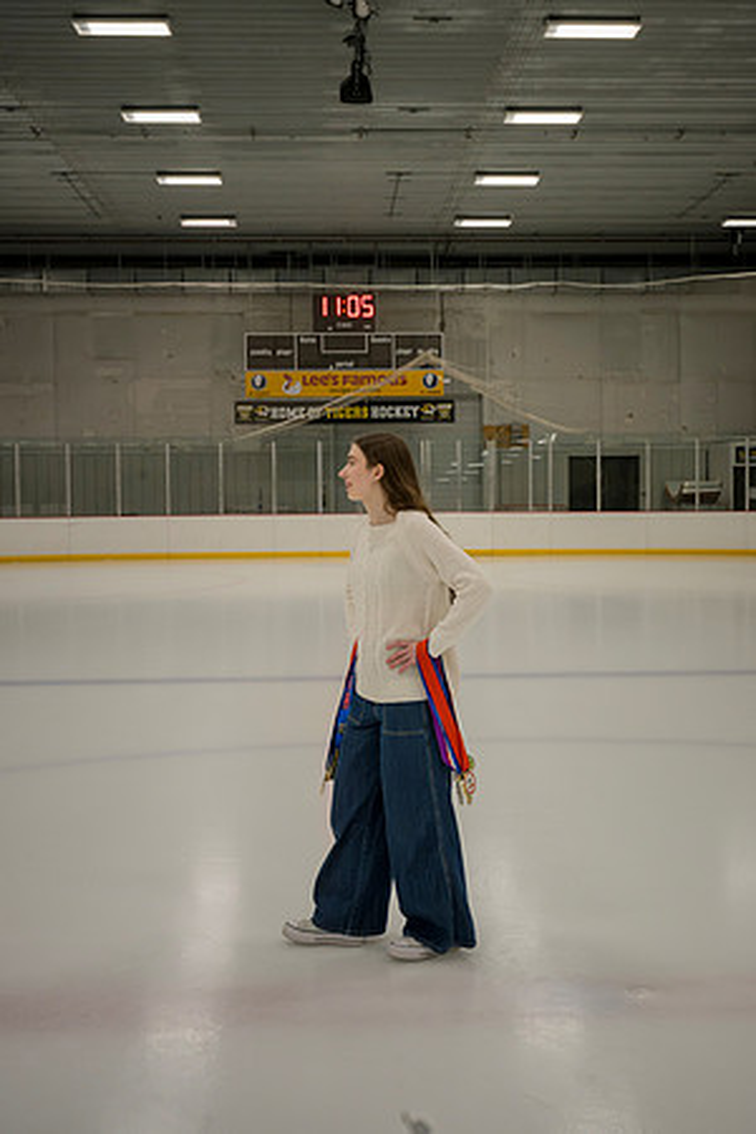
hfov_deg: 30.5
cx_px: 378
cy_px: 567
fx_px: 1386
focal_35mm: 44
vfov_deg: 44.5
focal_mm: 44
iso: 3200
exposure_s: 1/400
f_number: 8
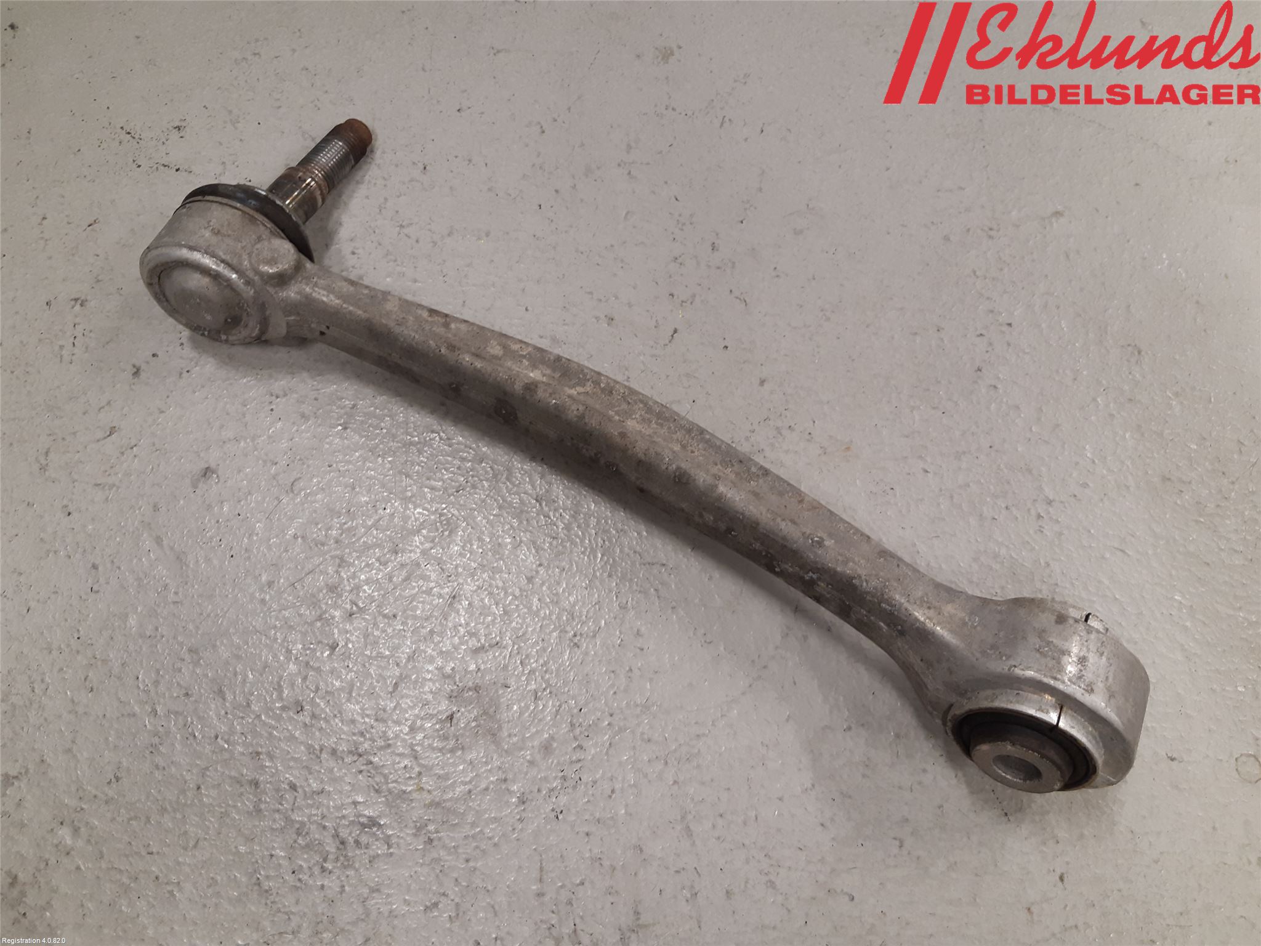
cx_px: 630
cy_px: 473
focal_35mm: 26
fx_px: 947
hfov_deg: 67.3
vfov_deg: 53.1
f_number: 1.7
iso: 100
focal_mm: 3.93
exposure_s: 1/50
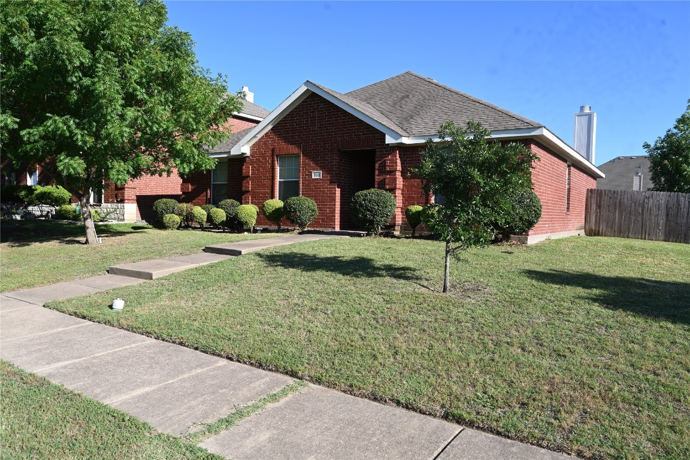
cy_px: 230
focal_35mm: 24
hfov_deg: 73.7
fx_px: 460
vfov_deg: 53.1
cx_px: 345
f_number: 8
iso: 100
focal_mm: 24
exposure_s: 1/200
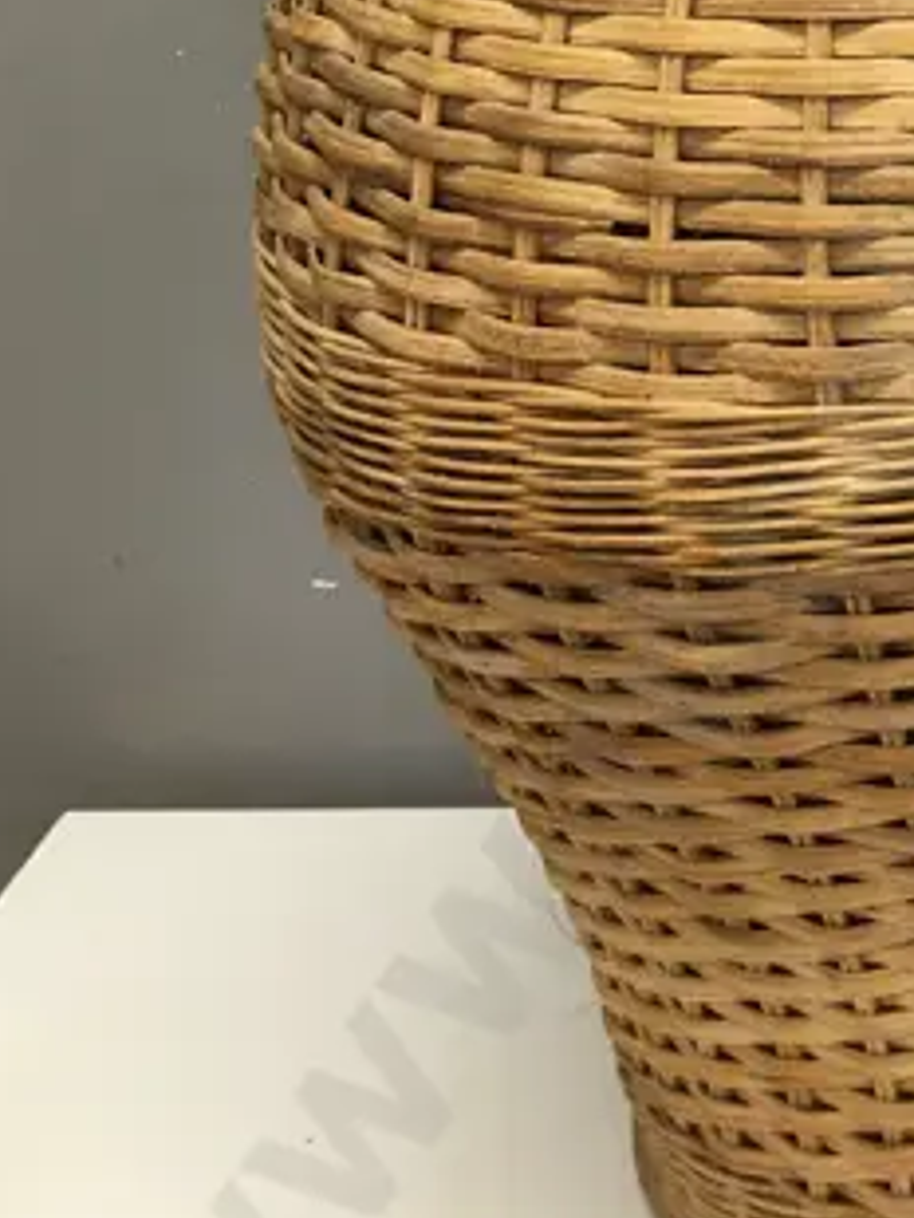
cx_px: 1363
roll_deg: -0.5
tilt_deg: -10.0
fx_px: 3377
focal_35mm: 96
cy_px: -221
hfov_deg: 14.4
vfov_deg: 19.3
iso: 40
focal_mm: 4.15
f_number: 2.2
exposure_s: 1/33
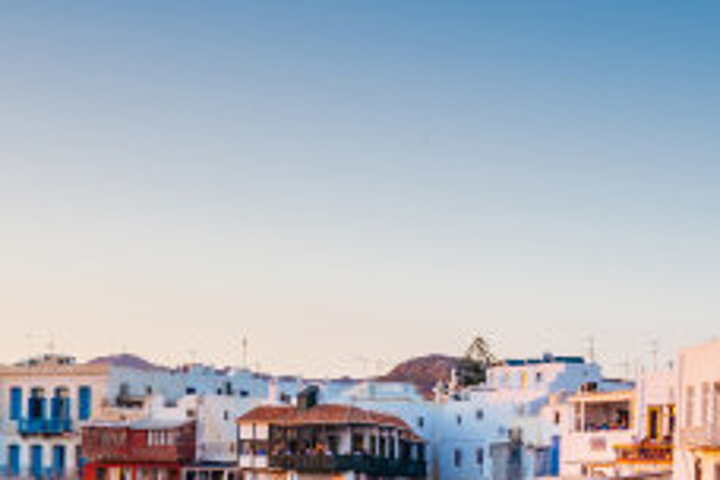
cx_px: 259
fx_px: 1880
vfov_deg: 14.1
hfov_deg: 21.6
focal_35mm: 94
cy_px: 595
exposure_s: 1/4
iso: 100
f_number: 14
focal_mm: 35
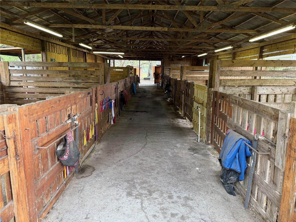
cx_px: 148
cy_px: 111
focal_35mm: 24
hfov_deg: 71.6
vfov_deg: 56.8
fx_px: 205
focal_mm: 6.76
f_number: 1.78
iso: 200
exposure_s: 1/65
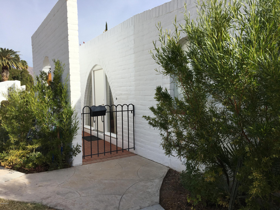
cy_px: 105
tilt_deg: -1.2
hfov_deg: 61.7
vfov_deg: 48.2
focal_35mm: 29
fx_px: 235
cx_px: 140
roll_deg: +2.1
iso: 25
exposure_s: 1/1789
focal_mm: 4.15
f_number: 2.2
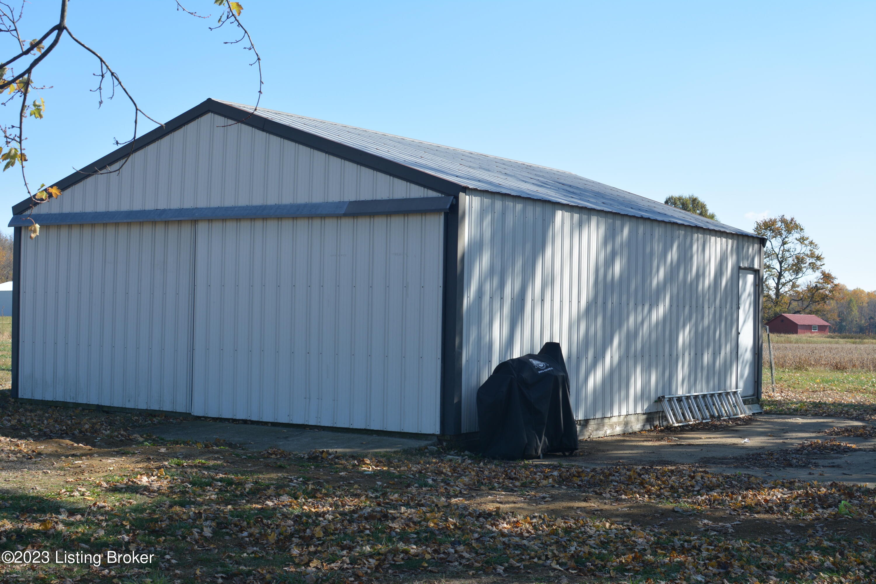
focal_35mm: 52
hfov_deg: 37.8
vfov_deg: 25.8
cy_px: 292
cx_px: 438
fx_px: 1278
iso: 160
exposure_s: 1/250
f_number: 8
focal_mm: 35
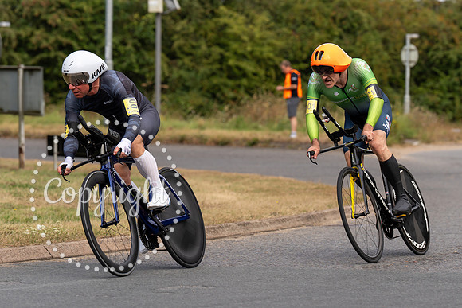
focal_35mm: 182
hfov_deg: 11.3
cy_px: 128
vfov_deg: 7.6
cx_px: 298
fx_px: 2331
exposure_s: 1/1000
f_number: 4
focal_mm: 134
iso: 160
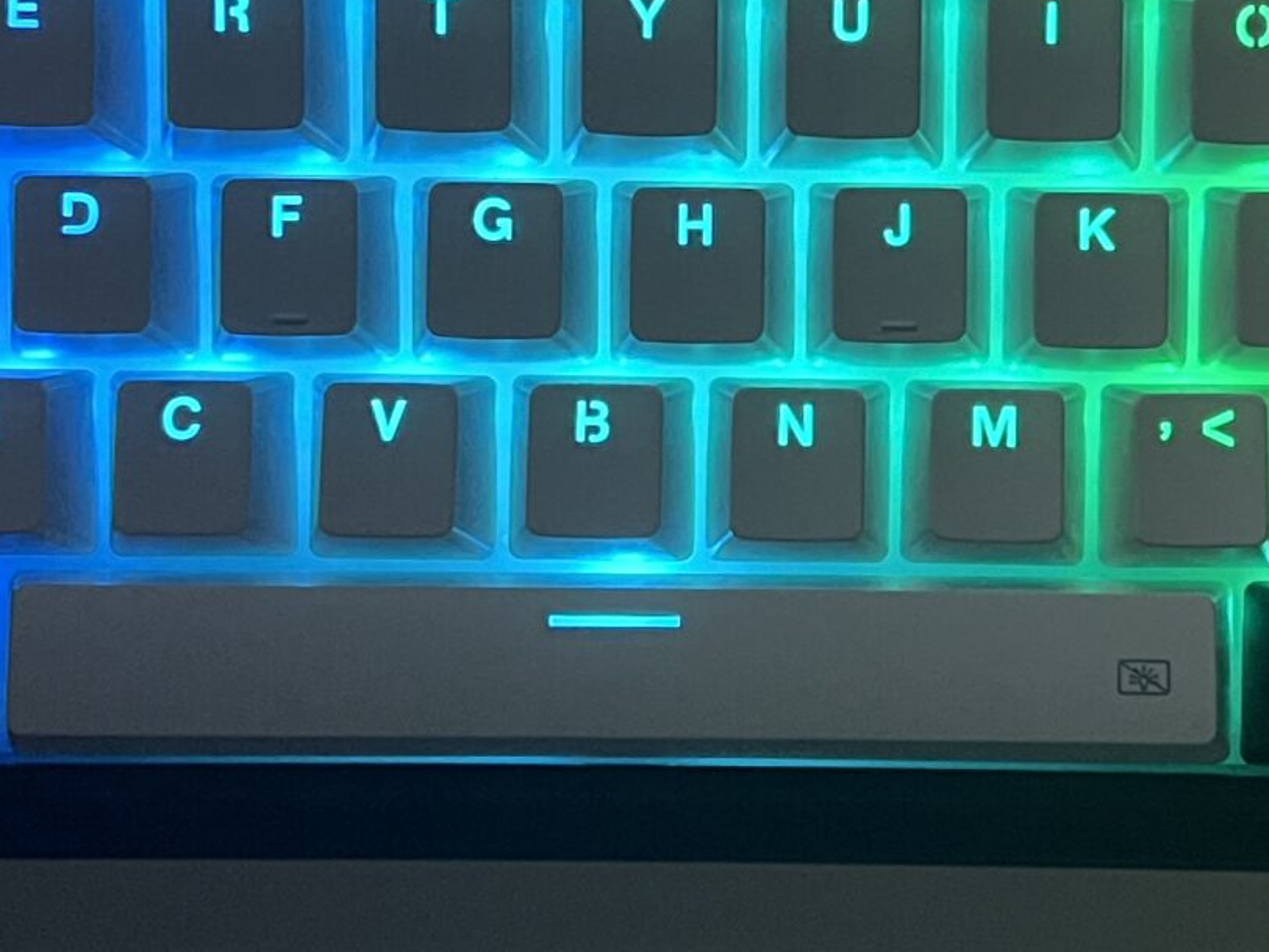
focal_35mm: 82
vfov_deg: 18.0
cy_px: 352
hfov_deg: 23.7
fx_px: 3006
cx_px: 863
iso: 640
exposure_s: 1/34
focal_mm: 5.7
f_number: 1.5
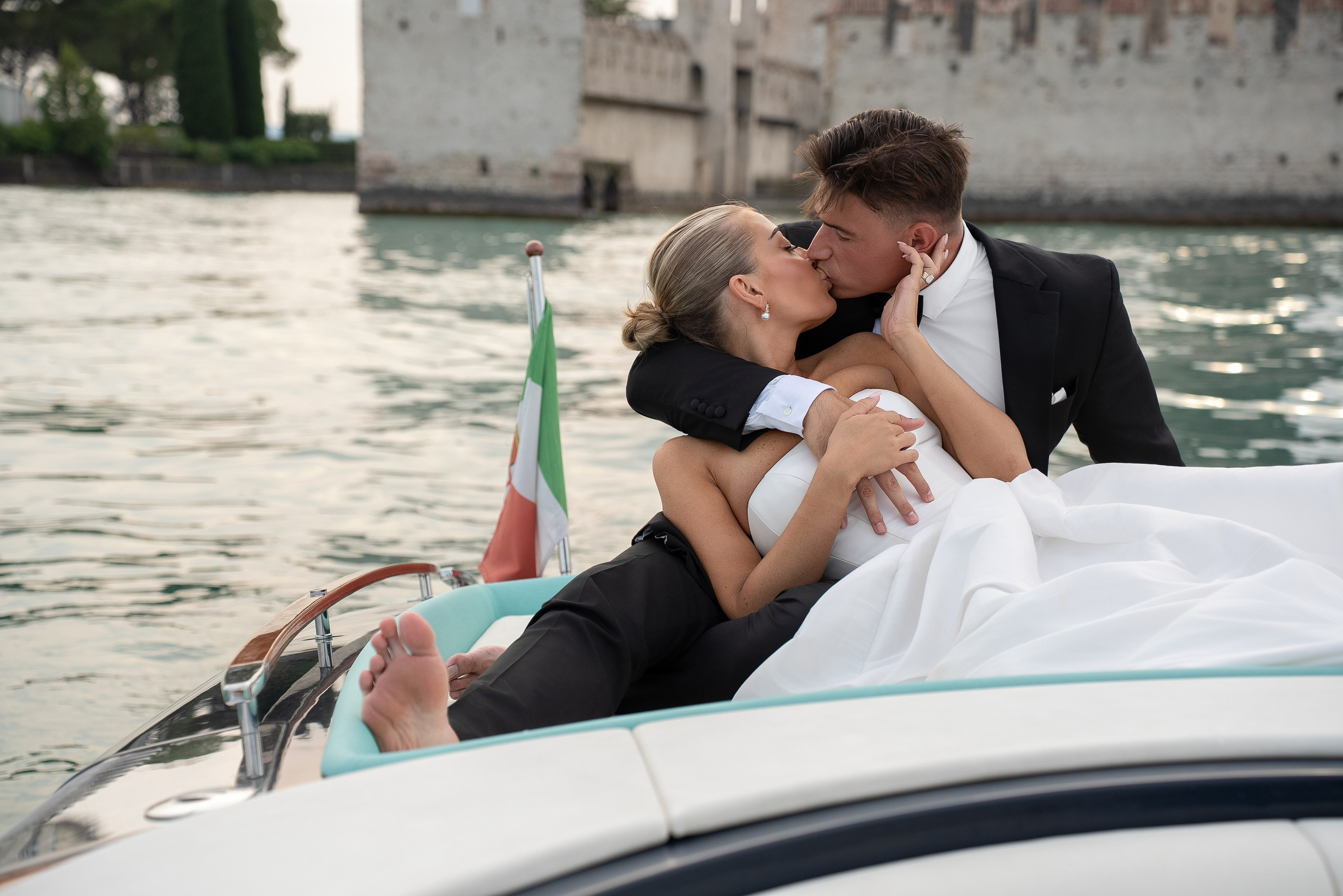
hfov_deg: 31.4
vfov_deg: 21.2
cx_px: 672
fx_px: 2388
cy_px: 448
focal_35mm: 64
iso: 500
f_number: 4
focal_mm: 64
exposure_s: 1/1000
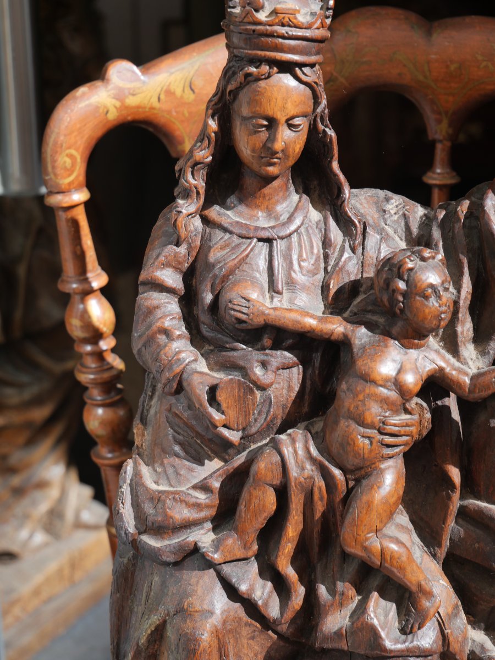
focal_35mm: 66
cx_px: 248
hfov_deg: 22.3
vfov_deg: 29.4
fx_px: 1258
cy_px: 330
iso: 200
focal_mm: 33
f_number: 5.1
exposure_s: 1/250
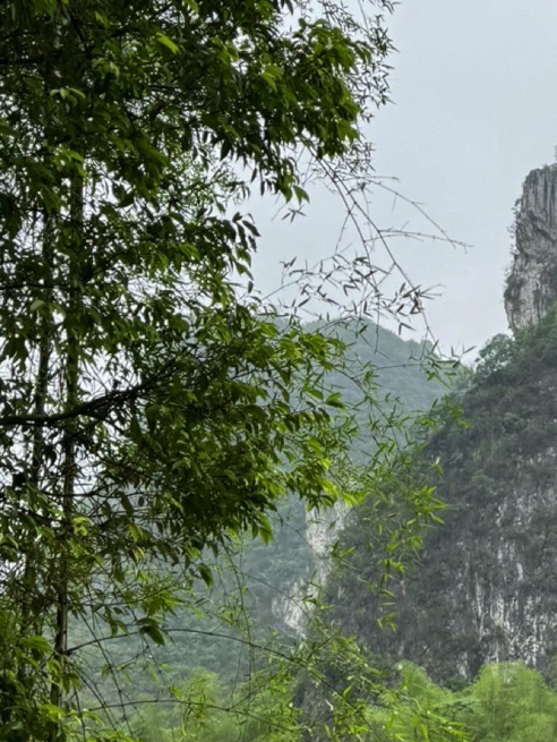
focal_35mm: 75
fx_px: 1608
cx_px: 676
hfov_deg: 18.6
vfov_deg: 26.0
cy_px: 407
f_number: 1.78
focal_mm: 6.76
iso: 80
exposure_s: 1/304
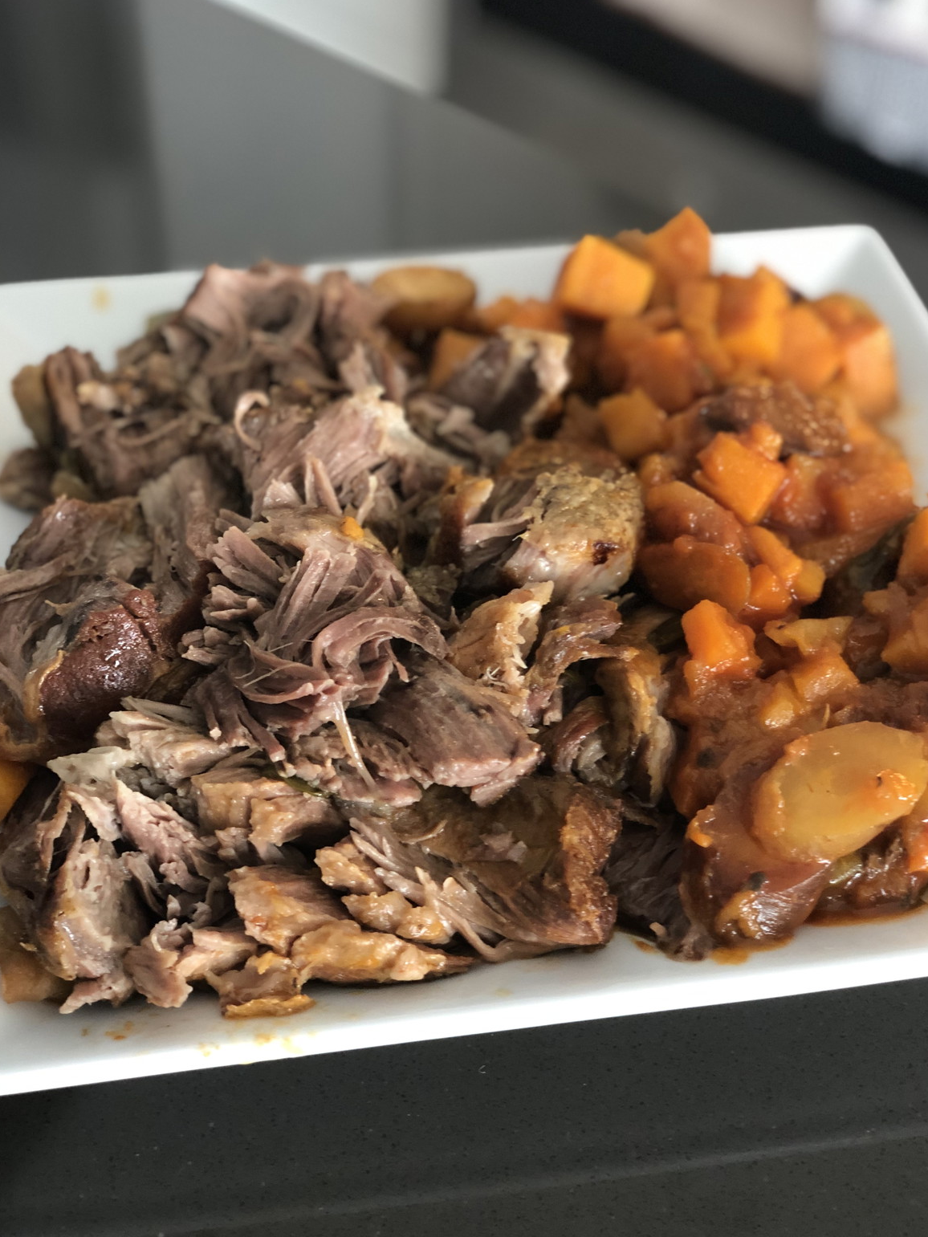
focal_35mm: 54
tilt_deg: -41.1
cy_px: 627
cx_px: 476
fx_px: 1930
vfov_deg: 35.5
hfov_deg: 27.0
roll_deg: -1.8
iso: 125
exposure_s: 1/30
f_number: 2.4
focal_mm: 6
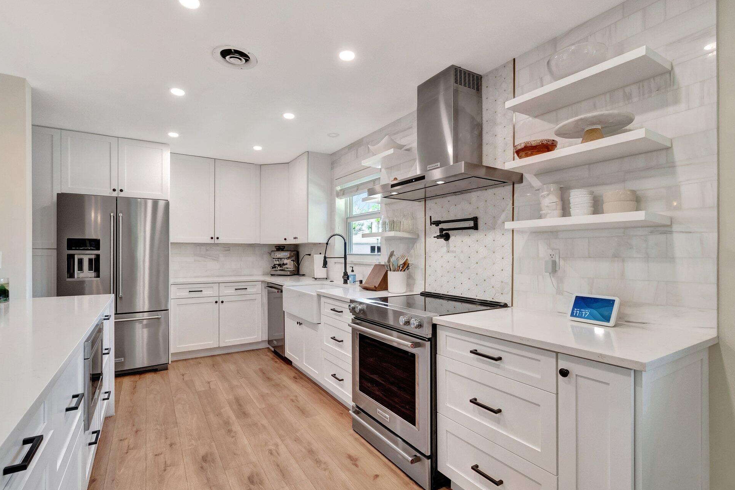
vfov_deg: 73.7
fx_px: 327
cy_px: 258
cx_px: 354
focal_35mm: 16
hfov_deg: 96.7
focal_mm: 10
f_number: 8
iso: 1000
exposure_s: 1/20
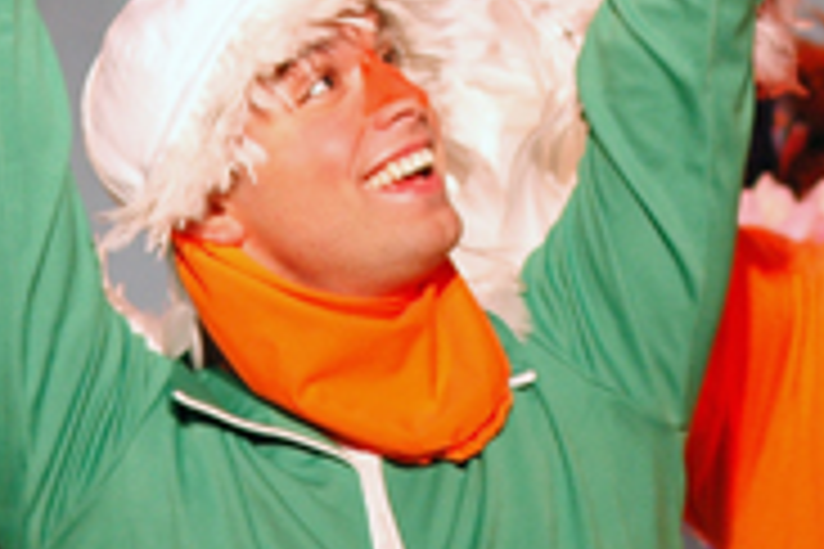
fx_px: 9581
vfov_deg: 3.3
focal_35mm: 419
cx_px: 964
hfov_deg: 4.9
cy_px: -245
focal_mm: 85
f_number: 2
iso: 400
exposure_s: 1/50
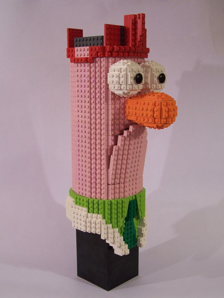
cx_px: 112
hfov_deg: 30.3
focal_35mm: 48
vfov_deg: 39.7
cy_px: 149
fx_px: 414
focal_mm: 8
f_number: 3
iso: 80
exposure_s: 1/4
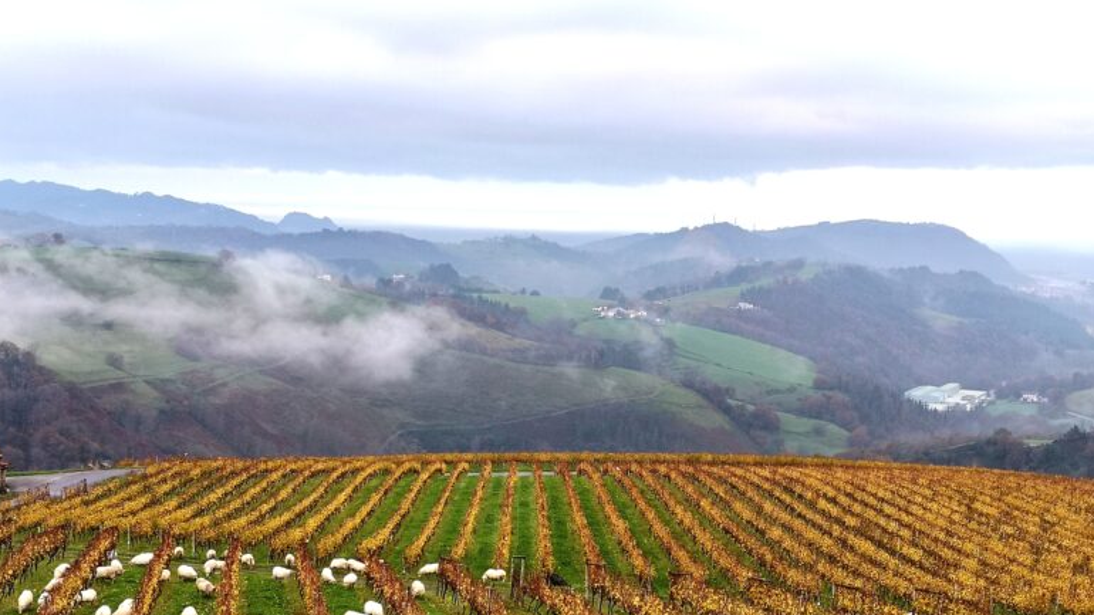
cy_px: 404
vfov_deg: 22.5
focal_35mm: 53
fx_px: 1537
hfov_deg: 39.2
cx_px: 543
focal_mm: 3.95
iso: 64
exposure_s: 1/50
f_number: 1.8
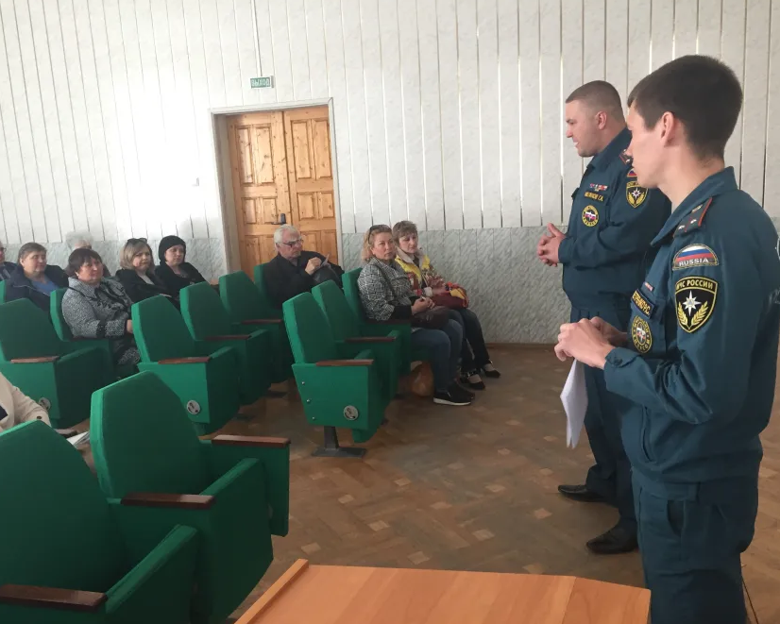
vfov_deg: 47.1
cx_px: 373
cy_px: 307
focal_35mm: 31
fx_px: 716
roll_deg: +4.2
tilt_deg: -11.0
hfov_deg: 57.2
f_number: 2.2
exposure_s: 1/33
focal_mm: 4.15
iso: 160
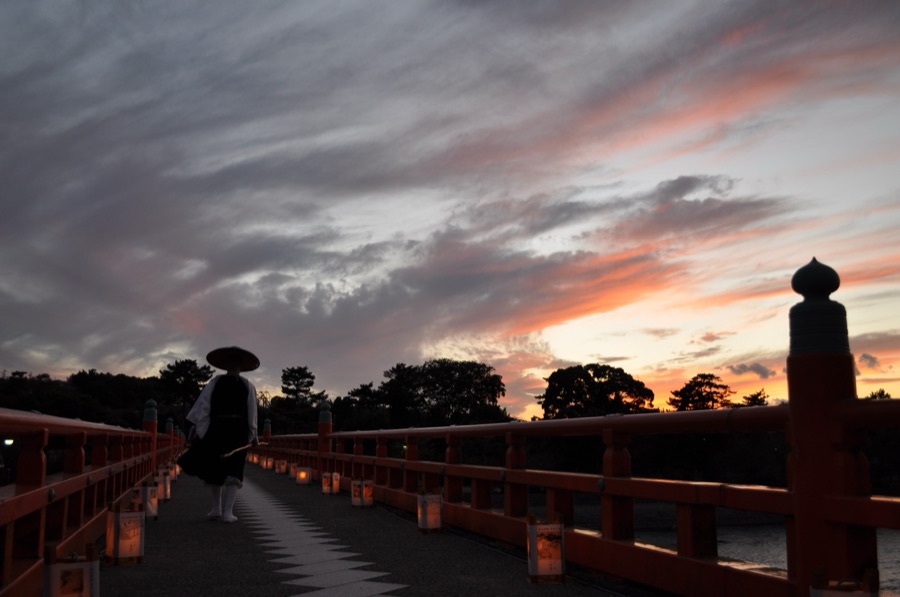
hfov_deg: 53.2
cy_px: 298
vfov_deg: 36.8
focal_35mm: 36
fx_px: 899
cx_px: 450
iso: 200
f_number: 4
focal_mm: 24
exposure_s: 1/60
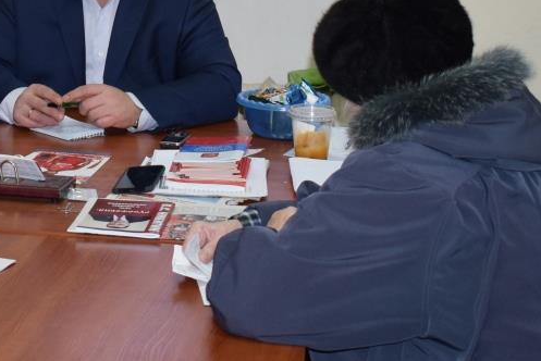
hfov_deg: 27.4
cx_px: 54
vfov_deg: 18.7
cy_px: 4
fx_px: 1068
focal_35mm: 71
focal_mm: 23
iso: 800
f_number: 4.5
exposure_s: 1/80
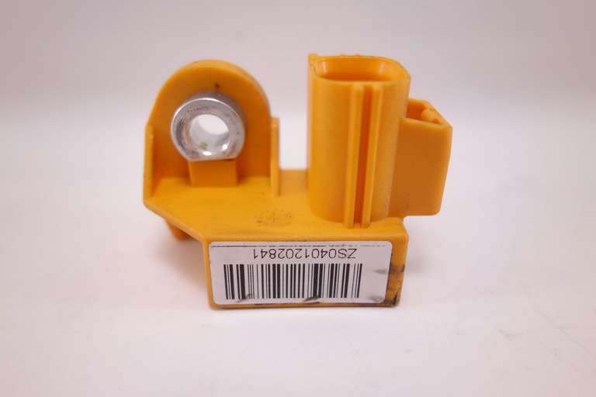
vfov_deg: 46.4
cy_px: 198
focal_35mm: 28
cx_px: 298
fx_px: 464
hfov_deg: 65.5
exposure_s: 1/100
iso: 125
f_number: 2.5
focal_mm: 10.4
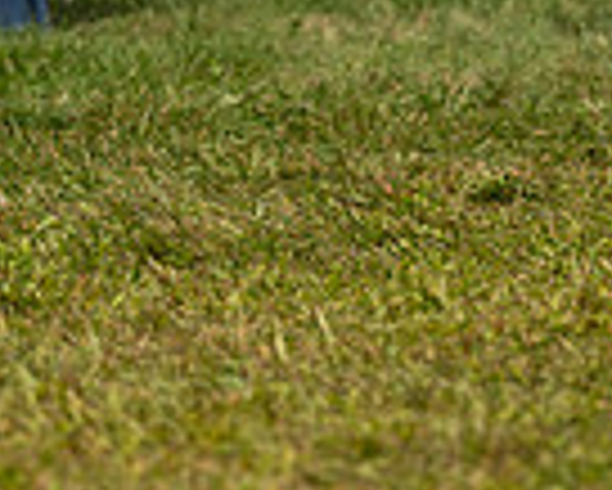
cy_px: -405
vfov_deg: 2.4
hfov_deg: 3.0
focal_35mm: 637
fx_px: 11546
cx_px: 758
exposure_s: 1/3200
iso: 200
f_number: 2.8
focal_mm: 137
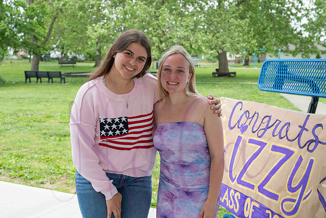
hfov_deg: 42.6
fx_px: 418
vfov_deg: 29.1
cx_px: 164
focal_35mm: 46
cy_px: 104
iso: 400
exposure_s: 1/500
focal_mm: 43
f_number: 5.6
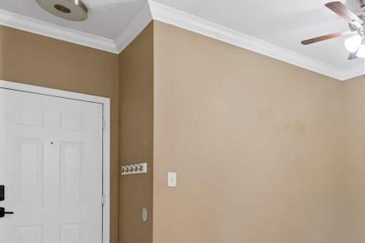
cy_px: 199
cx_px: 275
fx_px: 333
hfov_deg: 54.6
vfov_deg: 38.4
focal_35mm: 33
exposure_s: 1/1.25
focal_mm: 18.5
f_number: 8
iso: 400
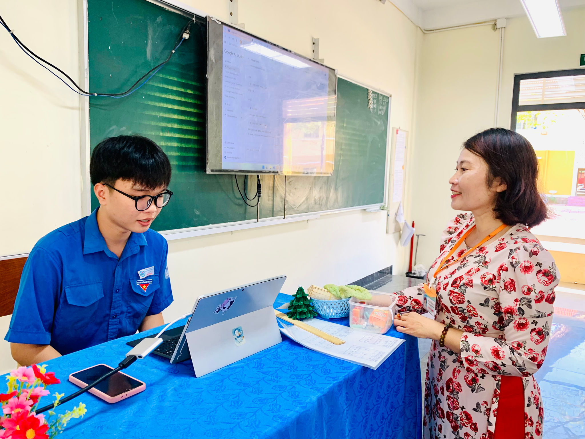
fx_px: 439
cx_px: 292
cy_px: 220
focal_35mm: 26
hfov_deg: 67.3
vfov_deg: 53.1
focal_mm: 4.25
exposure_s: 1/96
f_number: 1.8
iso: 100
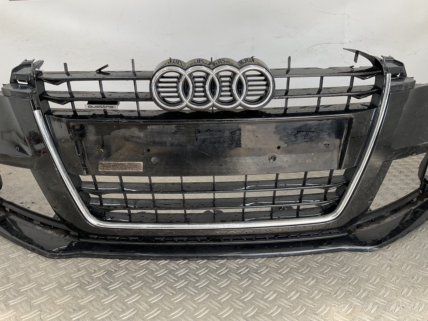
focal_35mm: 29
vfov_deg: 48.2
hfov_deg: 61.7
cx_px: 214
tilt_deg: -16.7
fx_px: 359
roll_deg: +0.2
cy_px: 160
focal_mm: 3
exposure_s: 1/130
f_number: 1.8
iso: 16
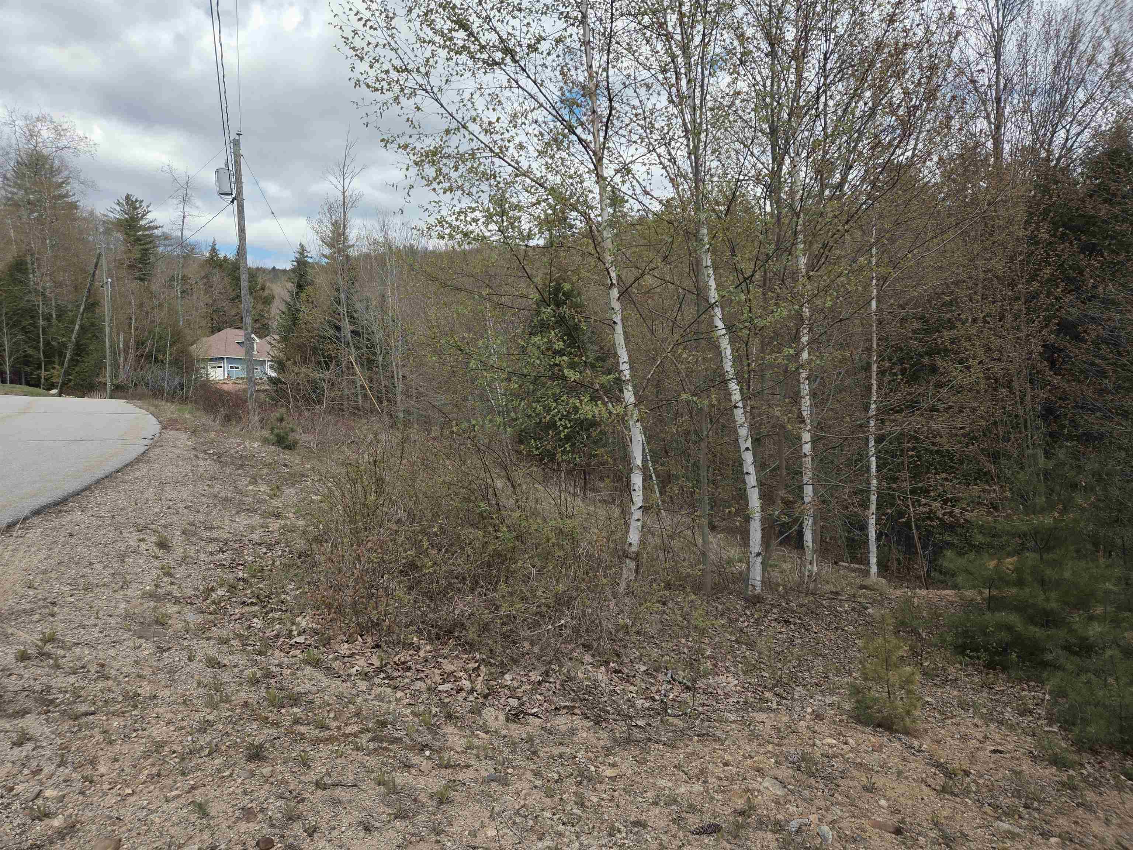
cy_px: 425
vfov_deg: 58.9
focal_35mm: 23
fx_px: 753
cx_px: 566
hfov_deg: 73.9
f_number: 1.8
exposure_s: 1/3924
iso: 80
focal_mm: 5.4
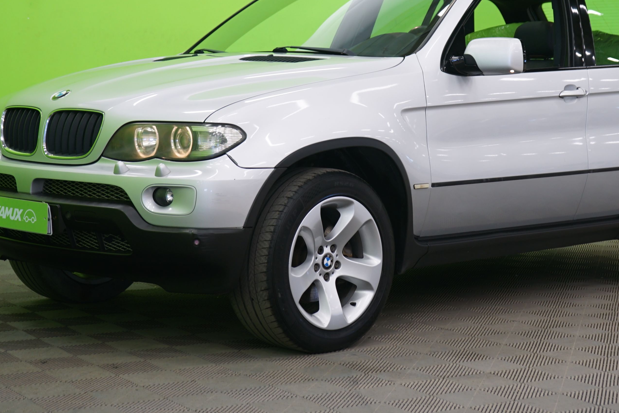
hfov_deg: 26.6
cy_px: 94
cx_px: 362
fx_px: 1307
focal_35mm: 76
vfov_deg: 17.8
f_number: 4.5
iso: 400
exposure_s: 1/8
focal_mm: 49
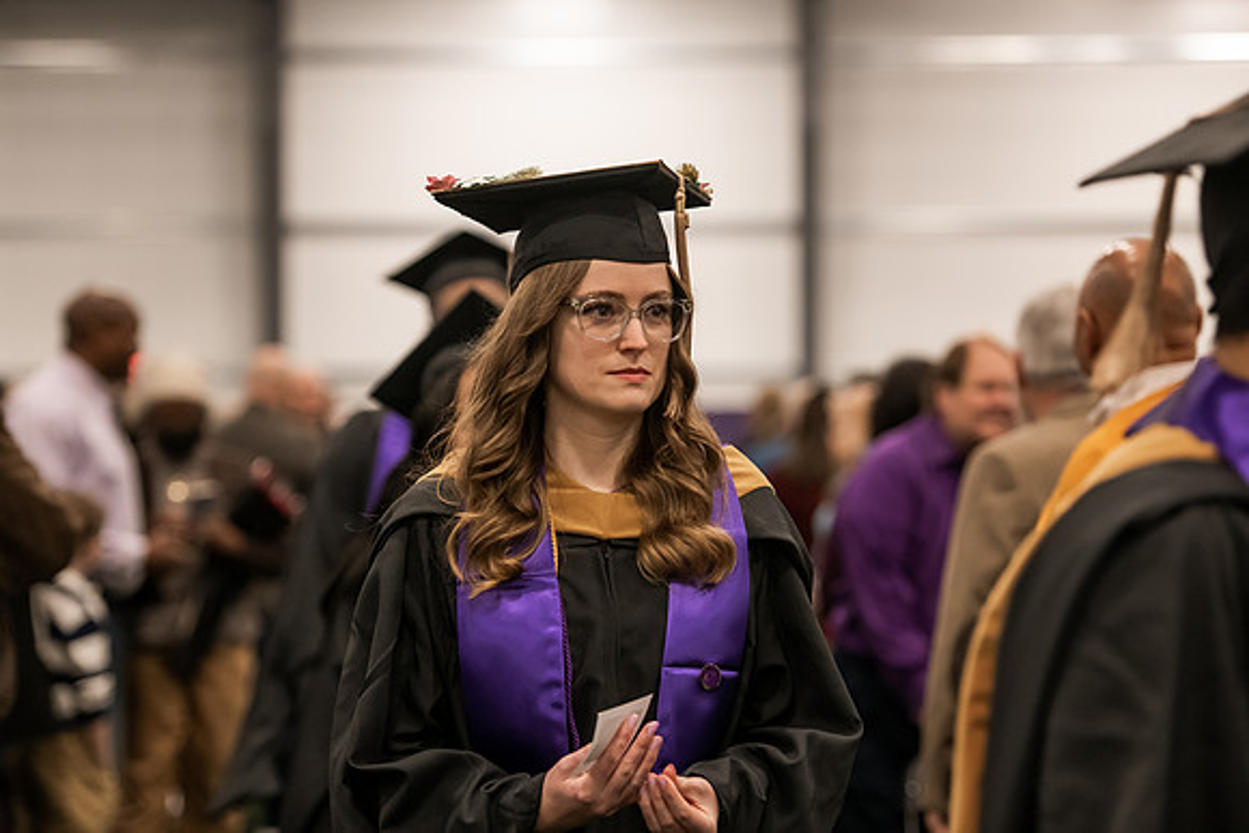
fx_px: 3887
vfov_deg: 12.2
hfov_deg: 18.3
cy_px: 416
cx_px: 624
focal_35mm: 112
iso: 2000
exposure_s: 1/200
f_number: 3.2
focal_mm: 112
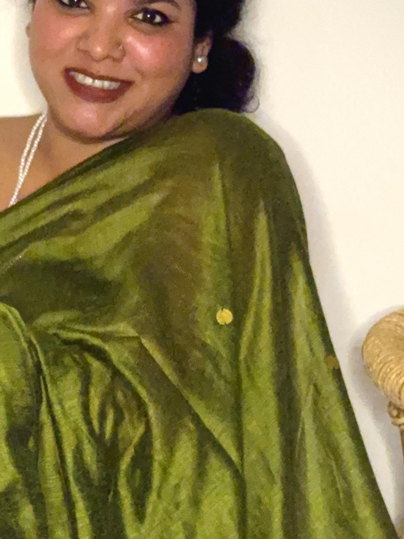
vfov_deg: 13.2
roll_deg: -0.3
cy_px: 466
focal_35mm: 149
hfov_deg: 9.9
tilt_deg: -18.4
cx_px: -29
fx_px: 2319
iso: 500
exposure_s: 1/33
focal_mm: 6.76
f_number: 1.78
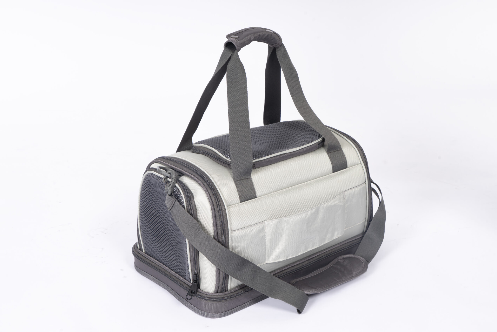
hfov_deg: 38.9
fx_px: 704
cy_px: 166
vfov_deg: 26.5
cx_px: 248
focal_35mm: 51
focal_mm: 51
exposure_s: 1/100
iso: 100
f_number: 14
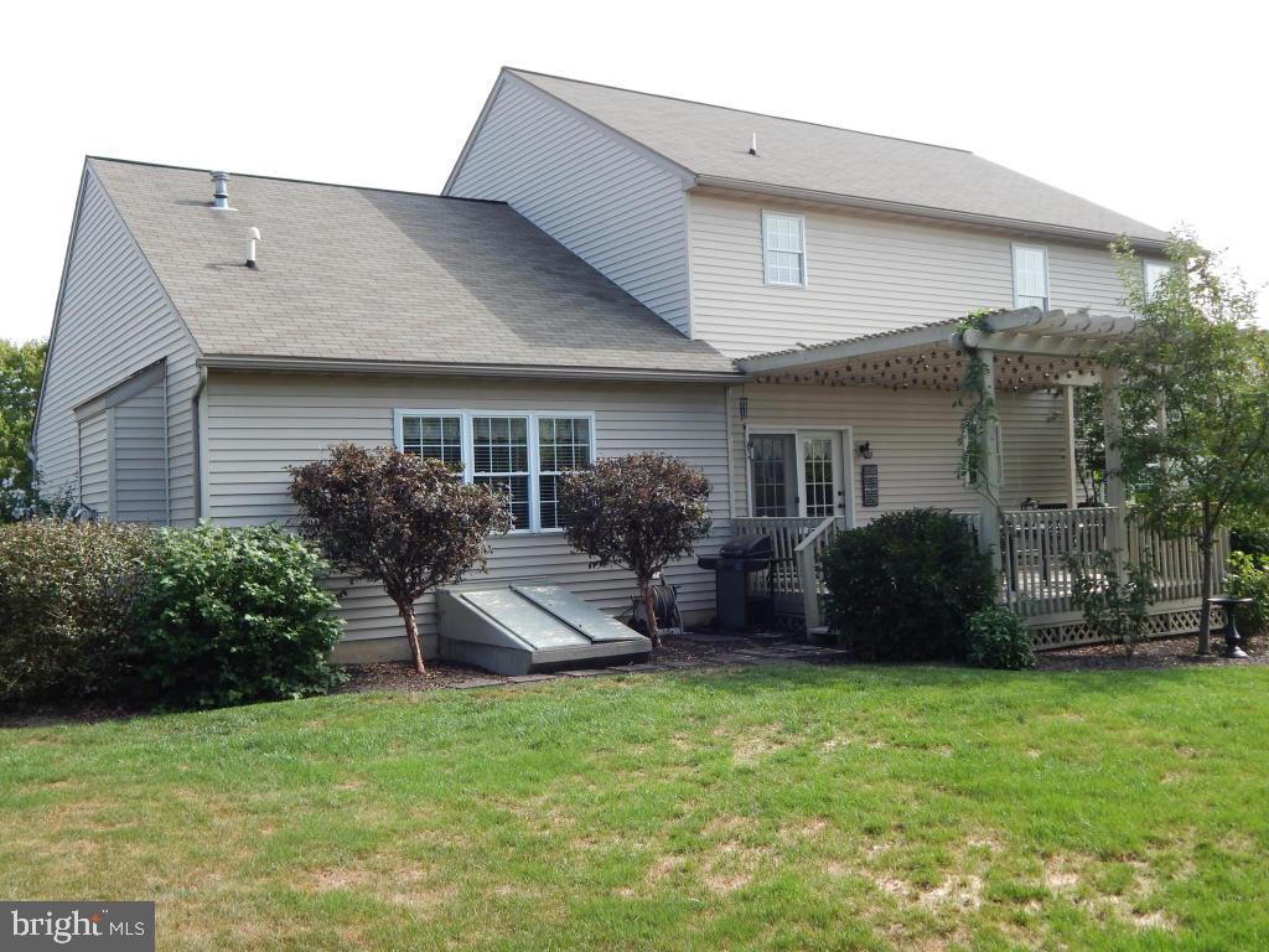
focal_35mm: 35
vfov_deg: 40.7
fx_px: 1283
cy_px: 476
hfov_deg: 52.6
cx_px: 634
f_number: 3.3
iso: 125
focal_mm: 6.1
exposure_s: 1/640
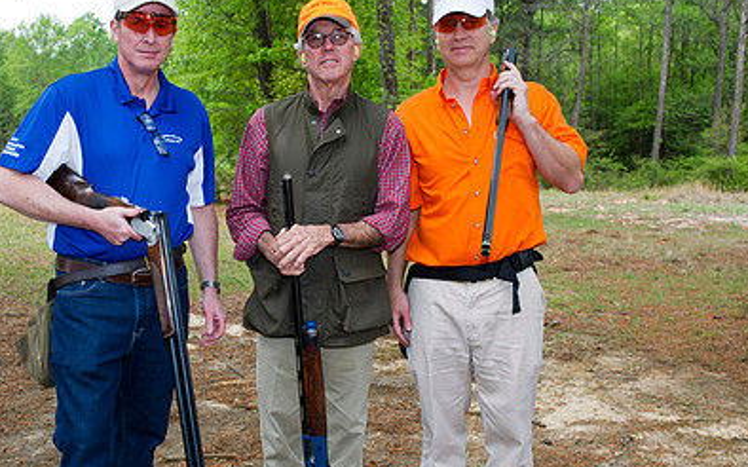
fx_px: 856
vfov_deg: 30.5
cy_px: 247
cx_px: 304
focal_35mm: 42
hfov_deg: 47.0
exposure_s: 1/200
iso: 400
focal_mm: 28
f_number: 6.3
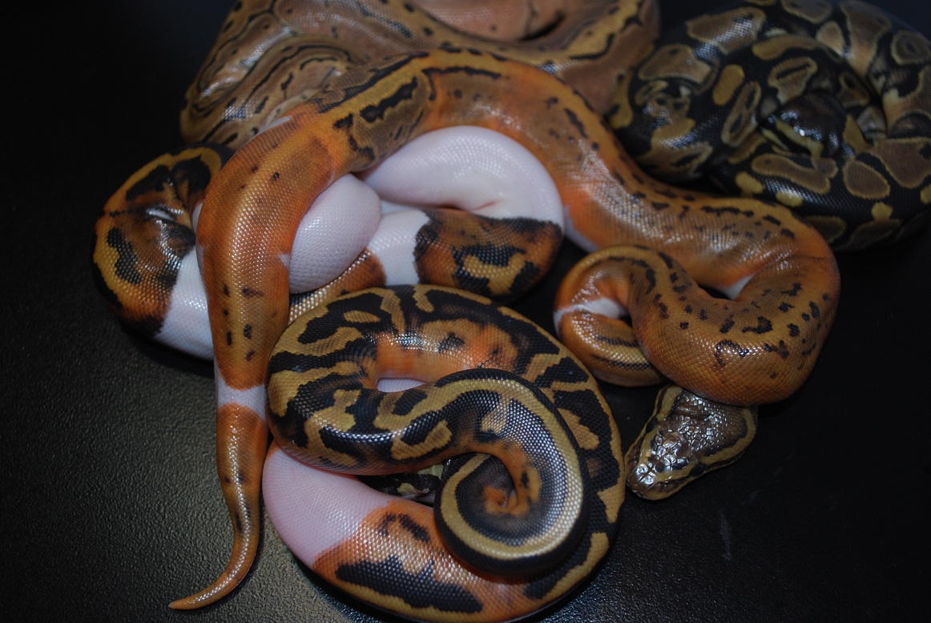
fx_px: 1243
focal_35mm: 48
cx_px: 466
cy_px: 312
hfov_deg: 41.1
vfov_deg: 28.2
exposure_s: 1/60
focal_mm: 32
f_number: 5
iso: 200
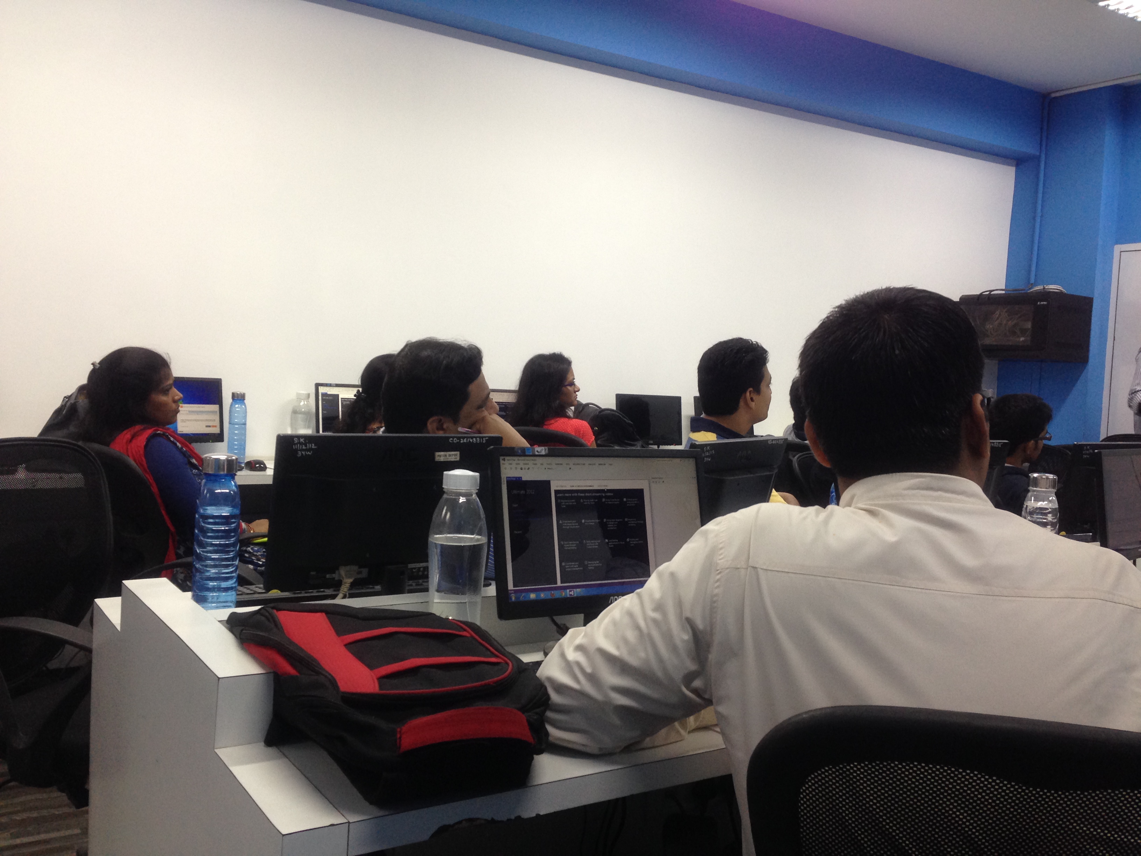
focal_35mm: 33
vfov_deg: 42.9
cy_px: 428
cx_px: 570
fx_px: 1088
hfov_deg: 55.4
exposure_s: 1/20
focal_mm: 4.12
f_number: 2.4
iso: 100
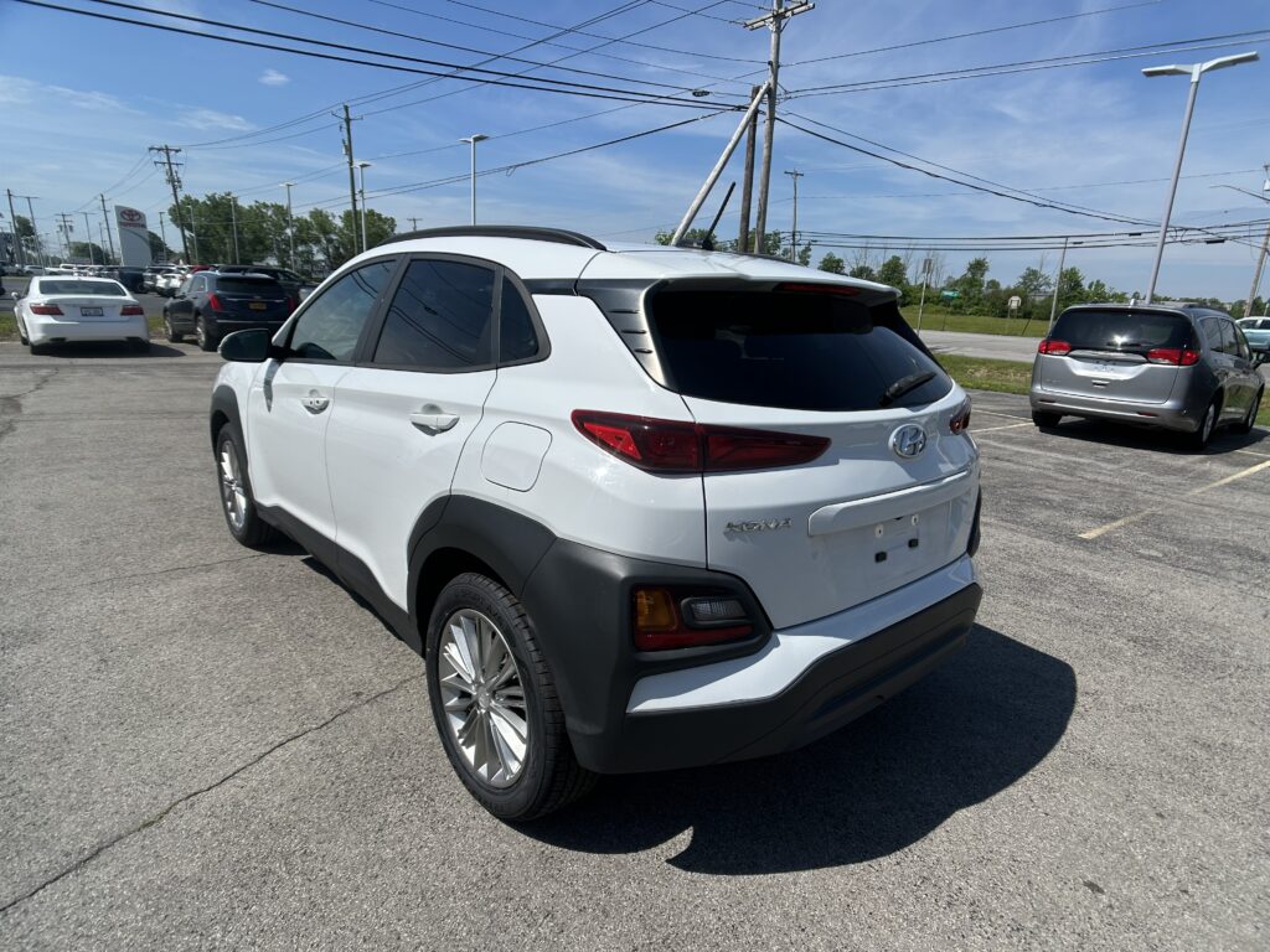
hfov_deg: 67.3
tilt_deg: -14.6
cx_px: 635
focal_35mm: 26
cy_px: 476
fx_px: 954
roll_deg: -2.5
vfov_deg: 53.1
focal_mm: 5.7
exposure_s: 1/6211
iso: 50
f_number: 1.5
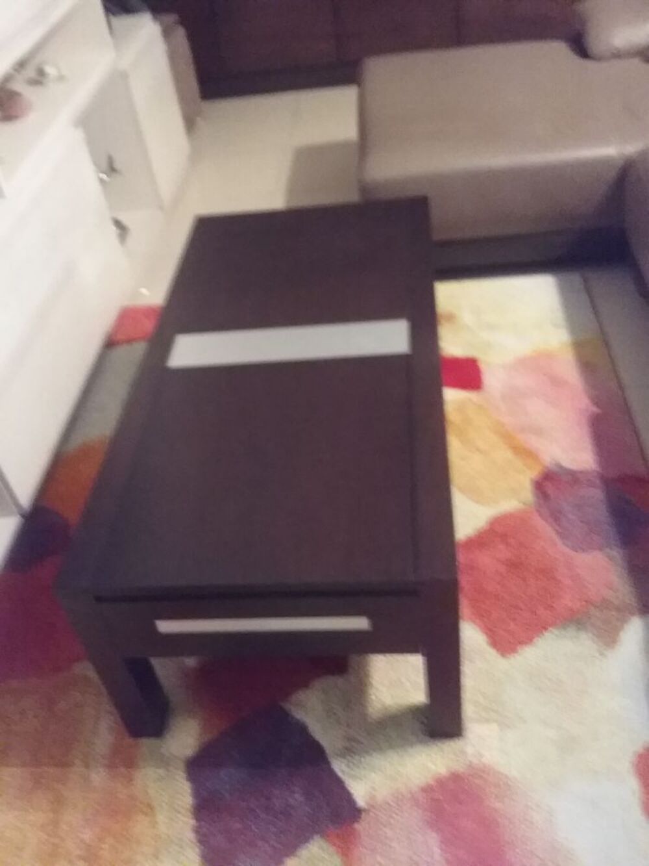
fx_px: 775
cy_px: 433
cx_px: 324
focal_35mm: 31
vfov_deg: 58.3
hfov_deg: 45.4
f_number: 2.2
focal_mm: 3.3
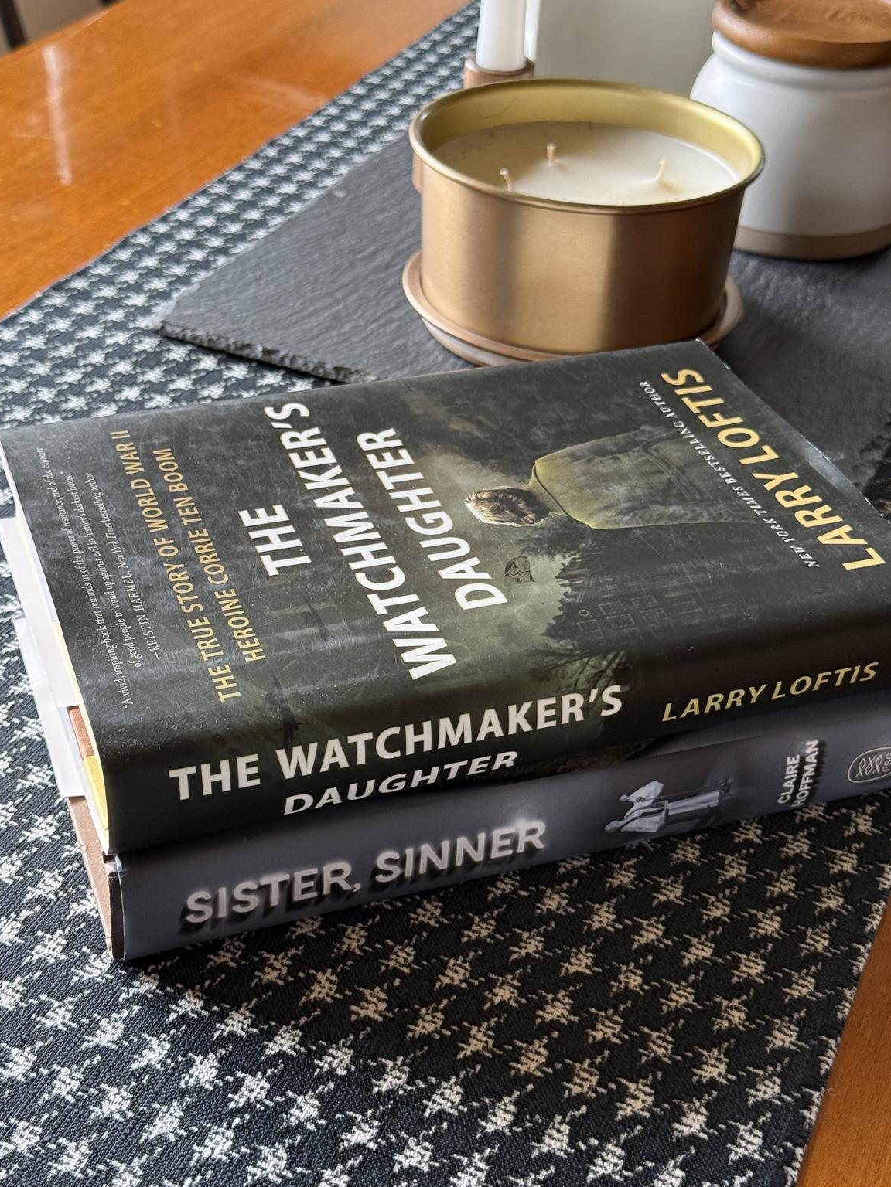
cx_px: 435
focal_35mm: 50
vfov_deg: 38.2
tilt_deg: -34.9
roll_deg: -4.0
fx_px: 1716
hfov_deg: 29.1
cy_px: 593
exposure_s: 1/60
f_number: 1.78
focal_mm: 6.76
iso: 160
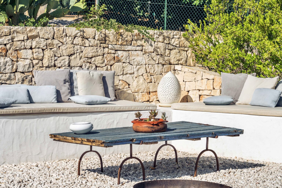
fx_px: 791
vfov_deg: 13.6
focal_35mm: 101
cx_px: 141
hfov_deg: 20.2
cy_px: 94
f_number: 10
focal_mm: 101
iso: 200
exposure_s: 1/800
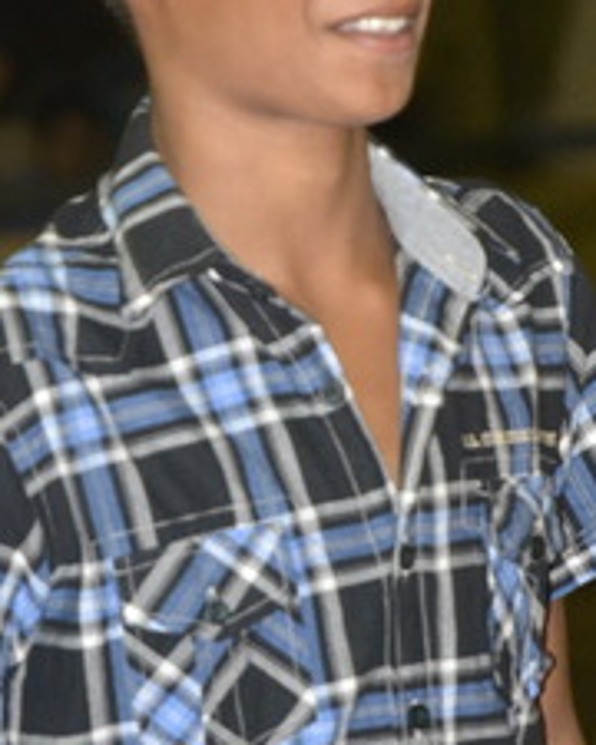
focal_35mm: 418
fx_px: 9217
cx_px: 281
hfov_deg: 3.7
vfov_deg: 4.6
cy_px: 343
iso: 3200
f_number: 5.6
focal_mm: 135
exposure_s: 1/60
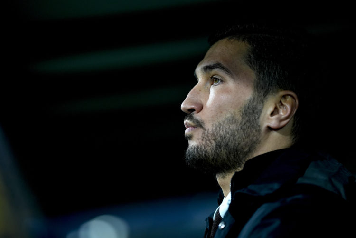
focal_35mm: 135
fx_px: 1335
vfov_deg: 10.2
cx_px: 178
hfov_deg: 15.2
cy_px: 119
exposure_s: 1/1250
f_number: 1.8
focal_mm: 135
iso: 1000
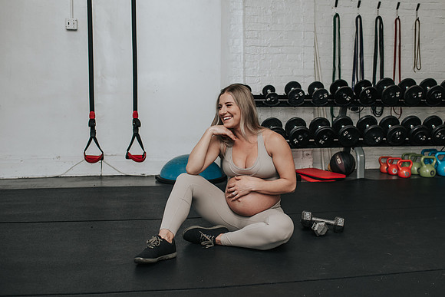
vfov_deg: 31.0
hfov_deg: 45.1
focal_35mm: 43
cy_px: 146
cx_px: 247
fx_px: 535
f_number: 3.2
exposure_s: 1/200
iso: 800
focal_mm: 35
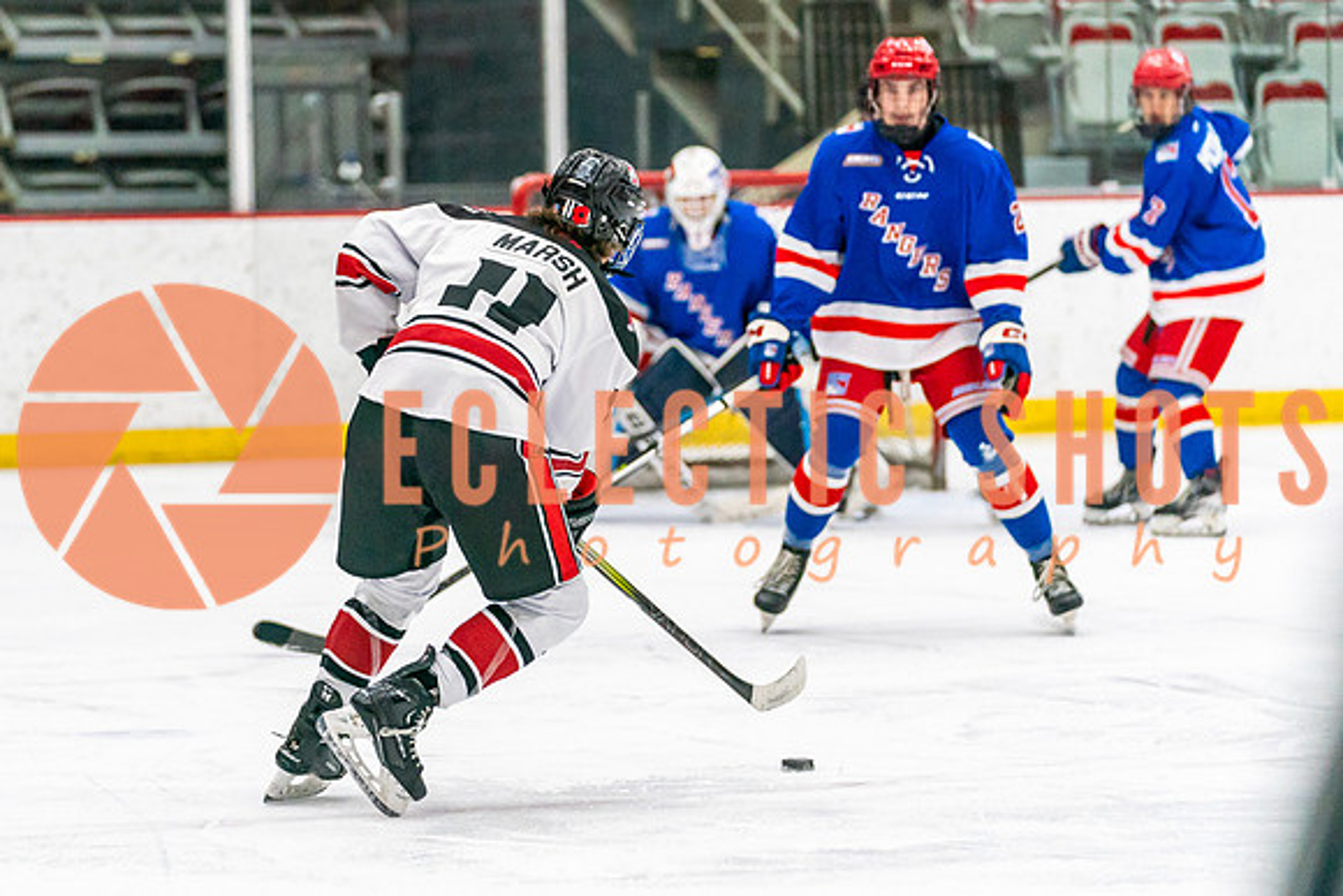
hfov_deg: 10.3
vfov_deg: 6.9
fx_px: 7465
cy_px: 477
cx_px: 501
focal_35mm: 200
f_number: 2.8
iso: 3200
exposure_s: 1/1250
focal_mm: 138
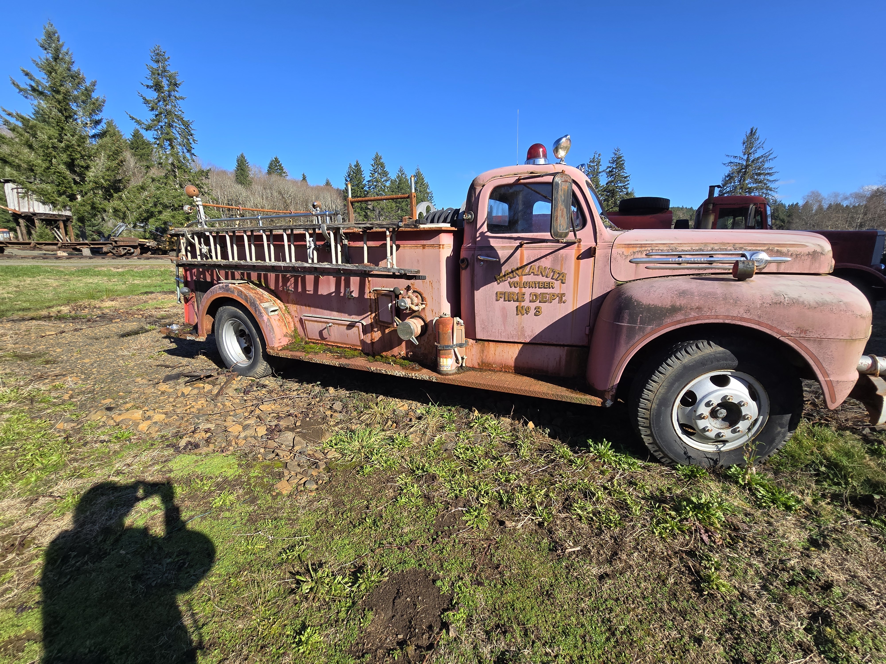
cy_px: 332
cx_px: 443
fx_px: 333
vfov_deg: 89.9
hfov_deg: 106.2
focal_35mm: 13
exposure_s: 1/1297
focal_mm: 2.2
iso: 50
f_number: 2.2
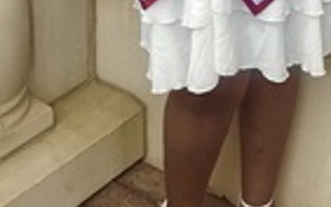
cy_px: -332
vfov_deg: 11.3
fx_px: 812
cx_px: 248
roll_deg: +1.2
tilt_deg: -1.9
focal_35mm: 90
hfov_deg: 22.8
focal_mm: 6.76
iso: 80
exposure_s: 1/2703
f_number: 1.78
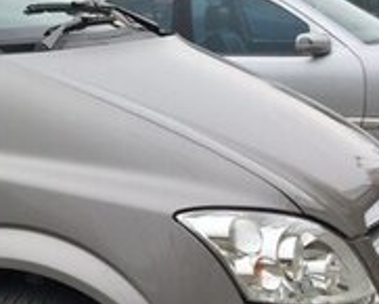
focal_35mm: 103
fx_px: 1156
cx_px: -272
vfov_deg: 15.0
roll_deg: +0.7
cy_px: 123
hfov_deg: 16.1
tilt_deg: -7.8
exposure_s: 1/672
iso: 32
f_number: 2.2
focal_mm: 4.15
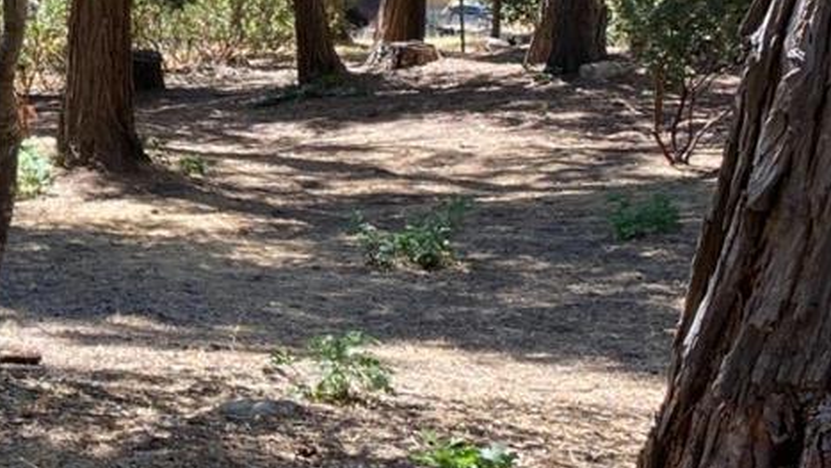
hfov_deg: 20.3
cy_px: -2
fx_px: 2006
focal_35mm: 91
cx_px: -393
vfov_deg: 13.1
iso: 32
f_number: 1.8
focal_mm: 4.25
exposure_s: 1/229
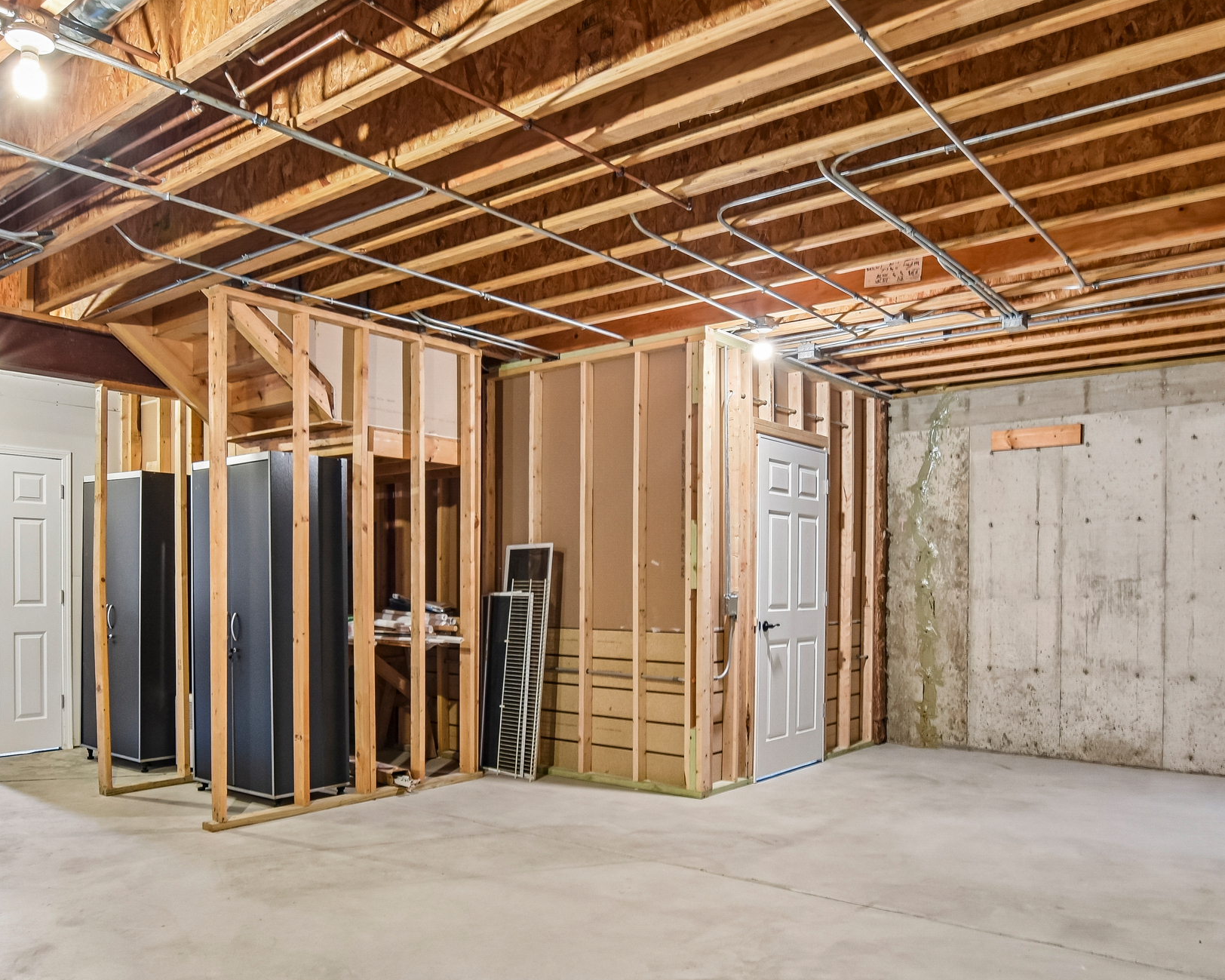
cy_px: 617
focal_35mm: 26
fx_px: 943
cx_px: 539
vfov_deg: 54.3
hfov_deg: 65.8
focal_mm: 10
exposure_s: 1/2
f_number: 8
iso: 400
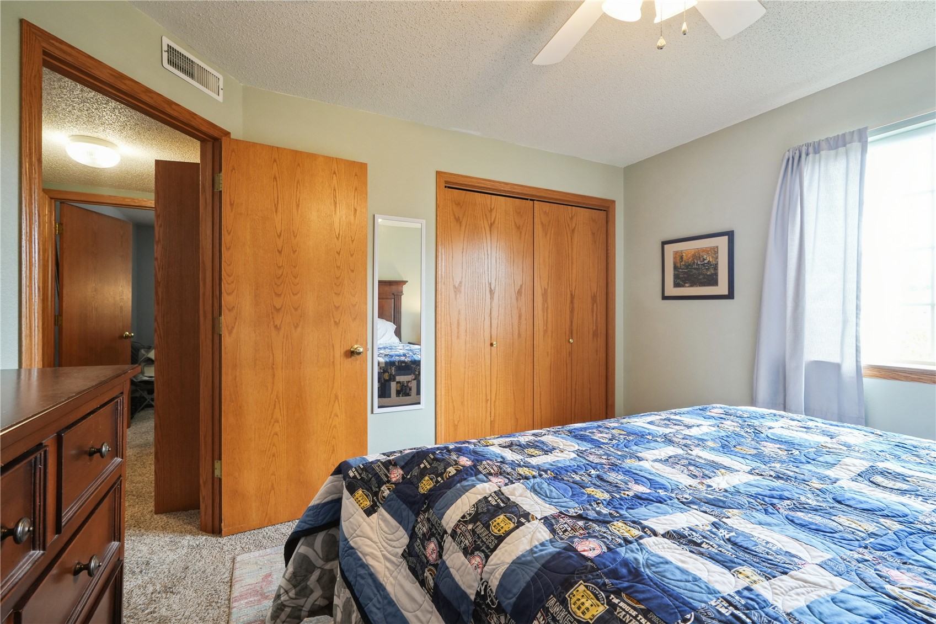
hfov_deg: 96.7
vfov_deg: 73.7
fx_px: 416
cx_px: 468
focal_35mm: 16
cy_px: 312
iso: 400
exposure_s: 1/8
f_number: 10
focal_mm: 16
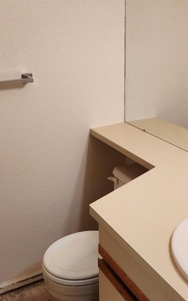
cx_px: 107
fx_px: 385
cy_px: 128
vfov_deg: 42.5
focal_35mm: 47
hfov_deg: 27.4
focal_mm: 6.4
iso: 320
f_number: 1.8
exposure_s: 1/120
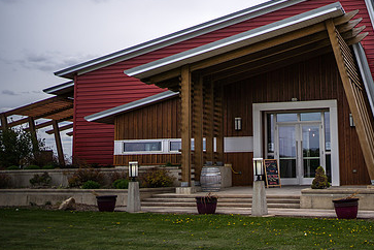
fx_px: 613
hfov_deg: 33.4
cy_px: 64
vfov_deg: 22.8
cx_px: 266
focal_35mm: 59
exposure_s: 1/4000
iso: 100
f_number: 1.8
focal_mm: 35
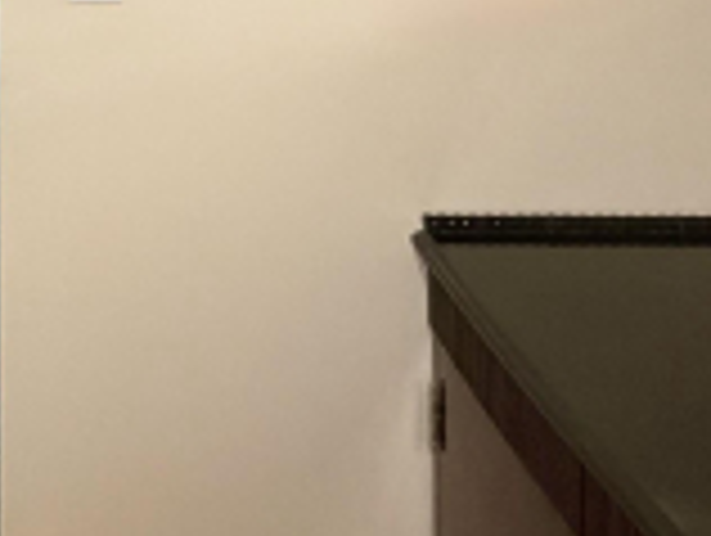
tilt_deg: -1.5
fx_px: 1214
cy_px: -194
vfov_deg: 21.9
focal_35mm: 59
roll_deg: +0.3
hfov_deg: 29.1
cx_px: -97
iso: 320
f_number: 2.2
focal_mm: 2.22
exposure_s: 1/60
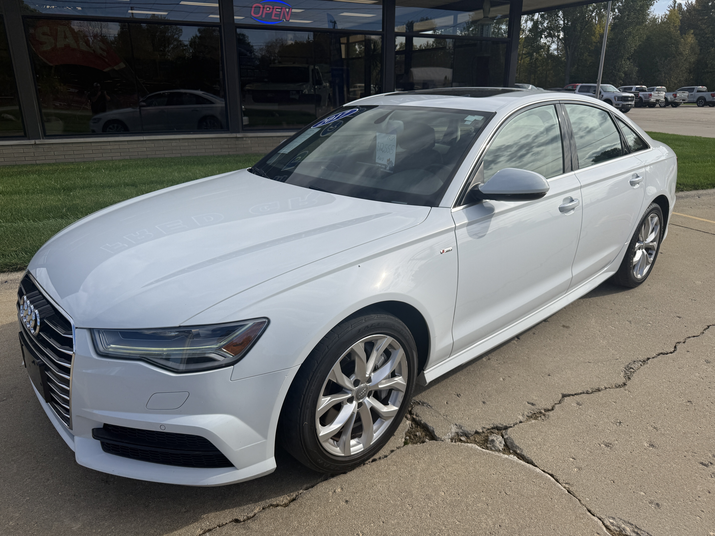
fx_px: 496
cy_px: 268
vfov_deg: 56.8
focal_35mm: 24
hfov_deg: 71.6
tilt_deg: -18.9
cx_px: 358
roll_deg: -0.3
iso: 80
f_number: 1.78
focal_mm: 6.76
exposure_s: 1/5319
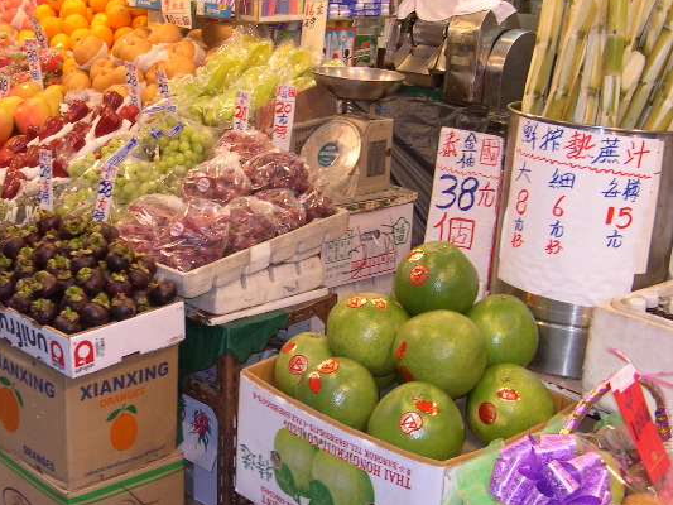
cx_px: 229
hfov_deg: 33.5
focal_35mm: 57
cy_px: 242
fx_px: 1108
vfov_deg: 25.7
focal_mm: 8
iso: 100
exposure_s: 1/30
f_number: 2.8
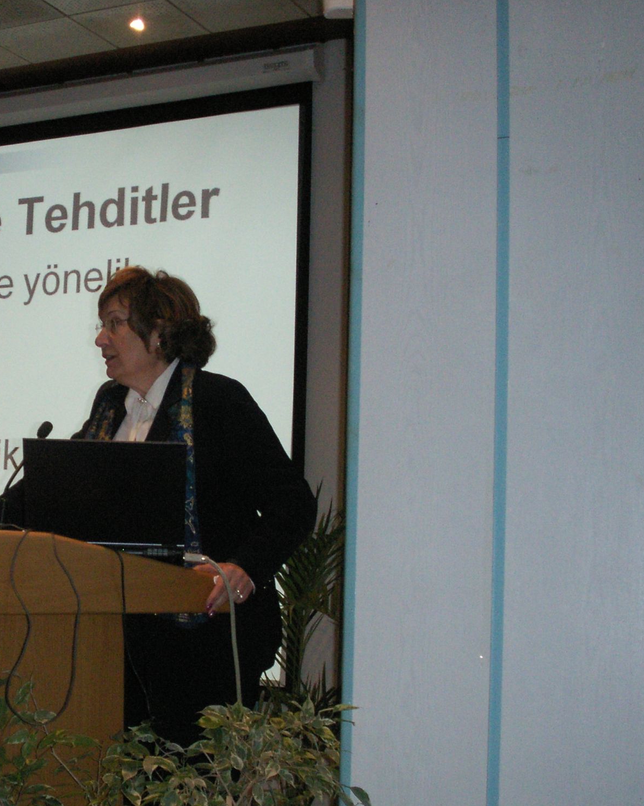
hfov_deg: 24.4
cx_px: 90
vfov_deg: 30.9
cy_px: 489
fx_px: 1453
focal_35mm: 61
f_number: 3.5
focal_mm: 7.7
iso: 160
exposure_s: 1/40
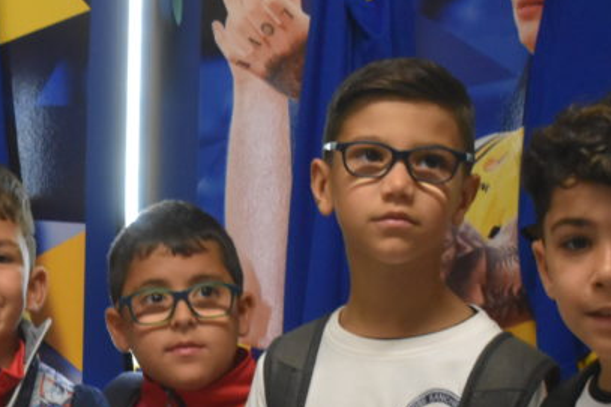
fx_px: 2562
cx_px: 116
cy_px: 424
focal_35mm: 151
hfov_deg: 13.5
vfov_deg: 9.0
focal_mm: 40
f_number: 4.8
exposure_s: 1/80
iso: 3200
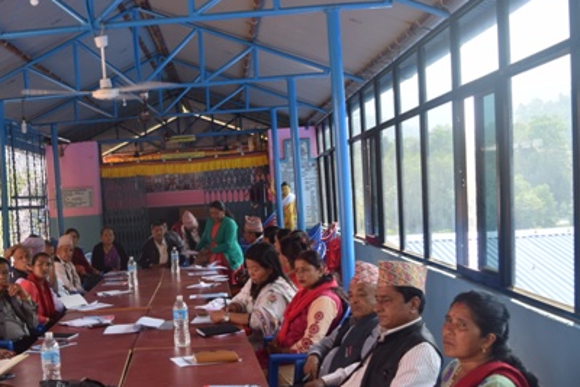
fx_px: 774
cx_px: 151
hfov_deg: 40.1
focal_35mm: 48
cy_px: 202
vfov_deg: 28.1
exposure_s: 1/60
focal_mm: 20
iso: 200
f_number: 4
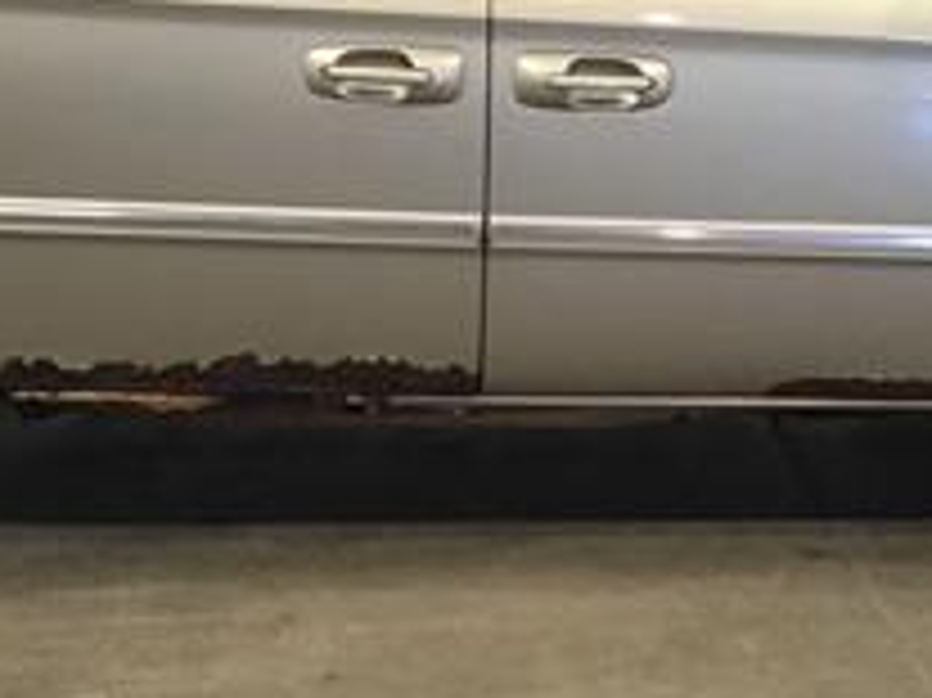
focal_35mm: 96
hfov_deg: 20.4
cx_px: 383
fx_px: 2583
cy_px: 68
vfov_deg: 15.2
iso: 64
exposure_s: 1/30
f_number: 2.4
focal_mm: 3.3
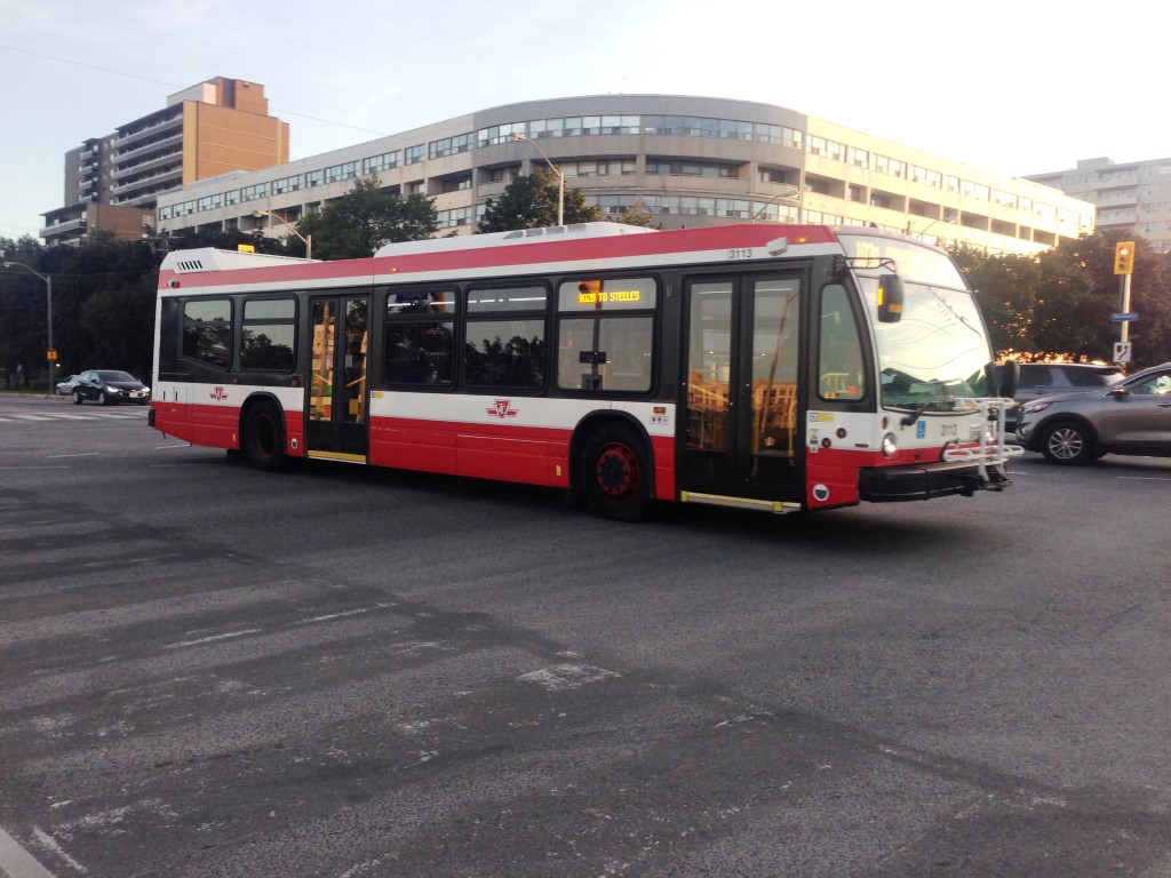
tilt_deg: -2.1
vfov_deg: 42.9
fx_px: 1116
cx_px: 586
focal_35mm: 33
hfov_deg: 55.4
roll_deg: -2.2
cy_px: 439
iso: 50
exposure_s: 1/193
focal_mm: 4.12
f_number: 2.4
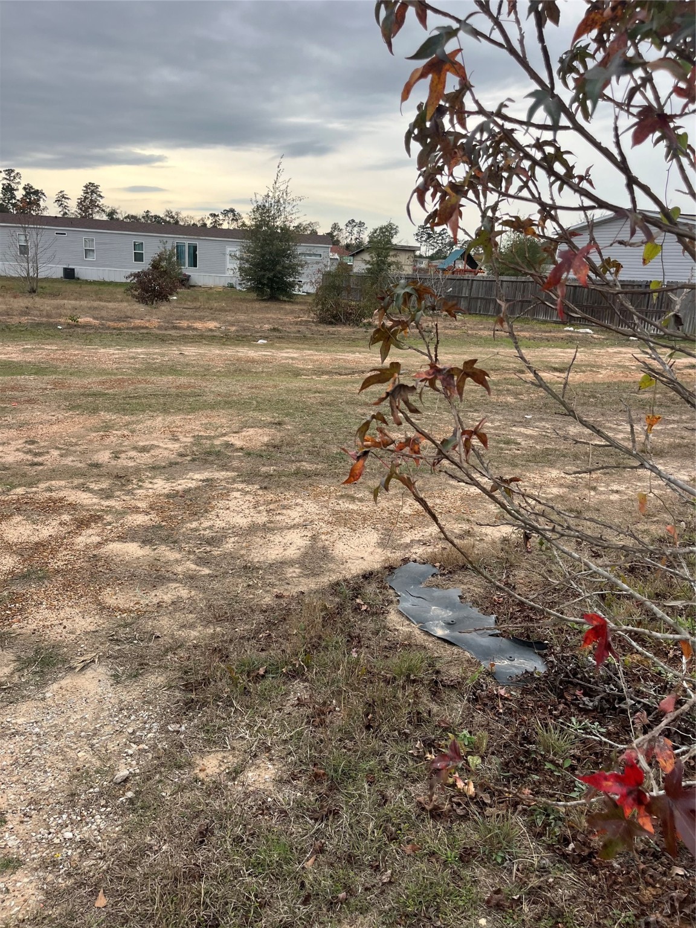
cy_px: 464
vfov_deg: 67.3
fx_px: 697
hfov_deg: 53.1
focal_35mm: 26
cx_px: 348
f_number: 1.6
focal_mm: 5.1
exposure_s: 1/1000
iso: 50
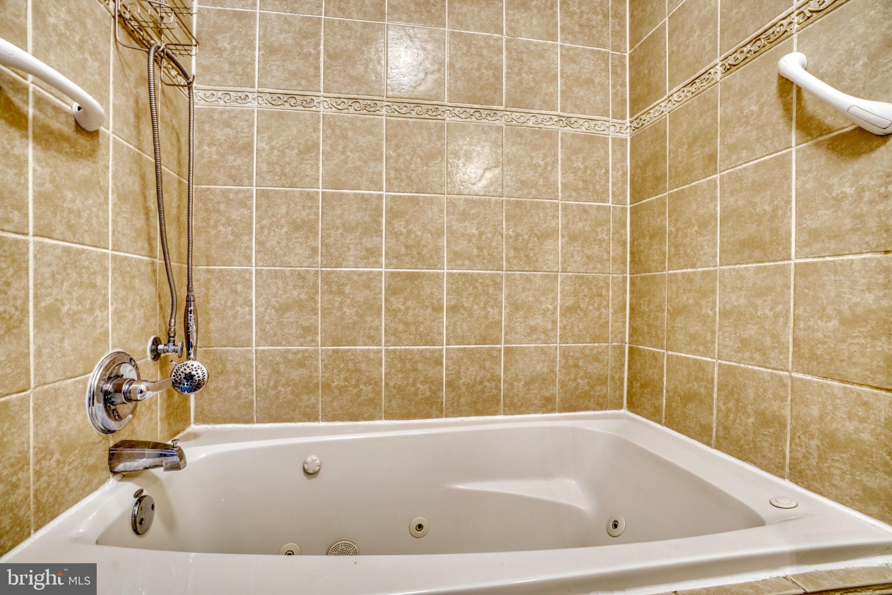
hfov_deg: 96.7
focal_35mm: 16
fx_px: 396
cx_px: 446
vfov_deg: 73.8
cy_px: 298
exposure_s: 1/50
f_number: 7.1
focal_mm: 16
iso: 640
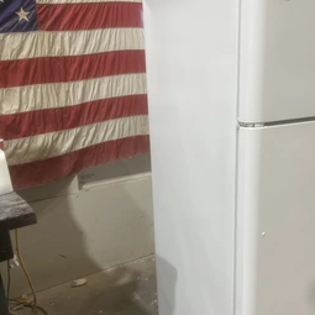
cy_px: 175
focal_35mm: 36
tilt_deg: -15.6
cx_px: 195
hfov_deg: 45.7
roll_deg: +2.8
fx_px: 371
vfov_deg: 46.0
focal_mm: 5.1
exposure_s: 1/120
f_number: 1.6
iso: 125
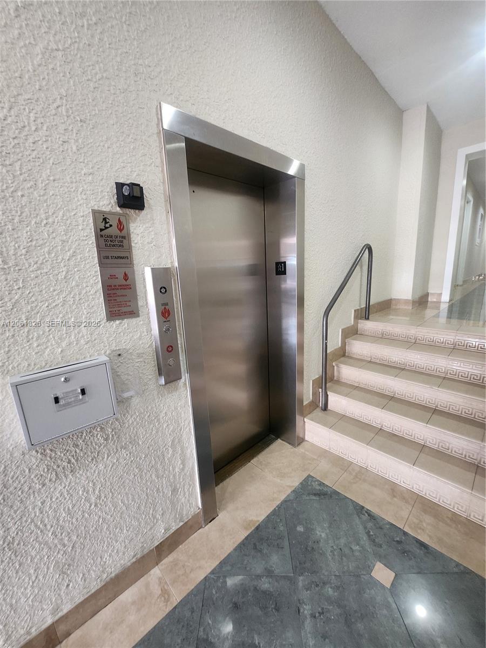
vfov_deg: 106.2
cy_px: 324
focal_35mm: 13
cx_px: 243
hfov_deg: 89.9
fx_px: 243
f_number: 2.2
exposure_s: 1/30
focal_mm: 1.7
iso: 320
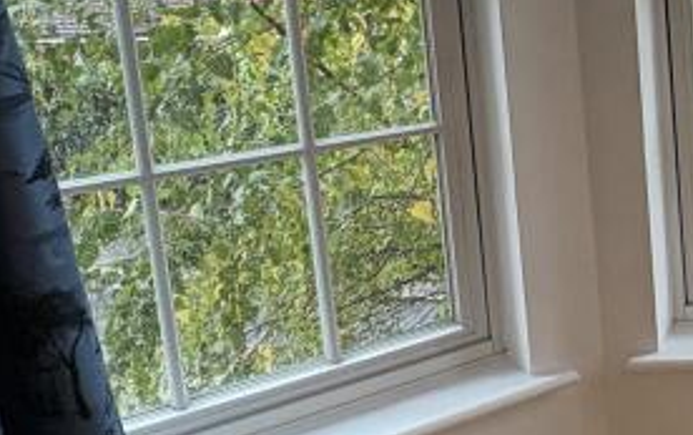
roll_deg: +1.3
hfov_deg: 28.3
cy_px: 53
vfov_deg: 23.1
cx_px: 959
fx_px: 1040
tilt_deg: -9.1
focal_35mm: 55
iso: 160
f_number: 2.2
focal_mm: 2.22
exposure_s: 1/100
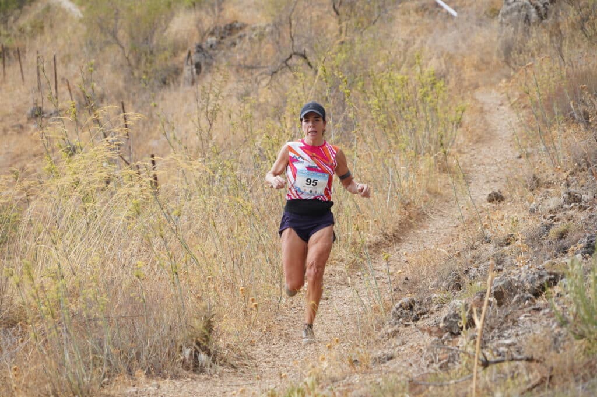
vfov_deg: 5.7
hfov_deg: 8.6
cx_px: 298
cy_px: 198
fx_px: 3977
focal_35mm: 240
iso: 1600
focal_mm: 240
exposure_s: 1/1000
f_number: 9
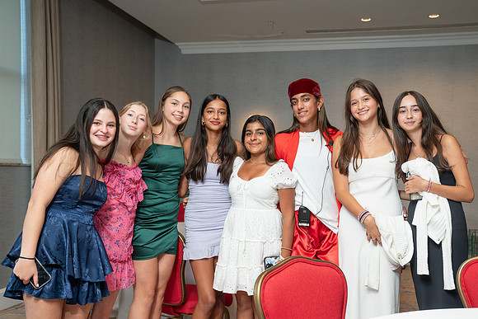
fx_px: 576
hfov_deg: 45.0
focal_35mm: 43
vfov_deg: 30.9
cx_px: 258
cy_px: 175
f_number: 4
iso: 1000
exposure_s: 1/250
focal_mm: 39
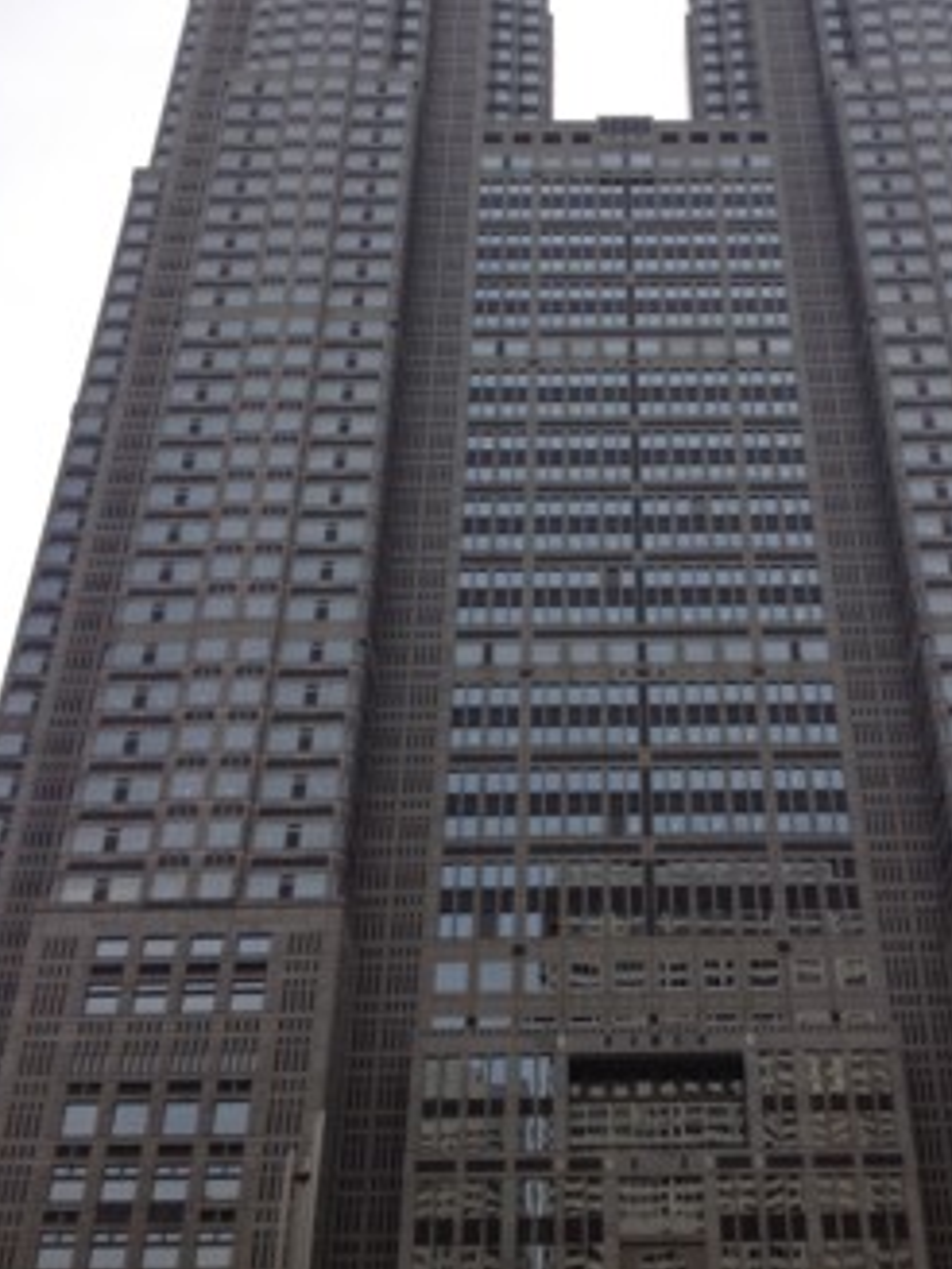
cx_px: 627
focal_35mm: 48
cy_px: 549
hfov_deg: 30.1
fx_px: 1760
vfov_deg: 39.6
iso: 64
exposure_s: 1/863
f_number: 2.4
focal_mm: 4.28
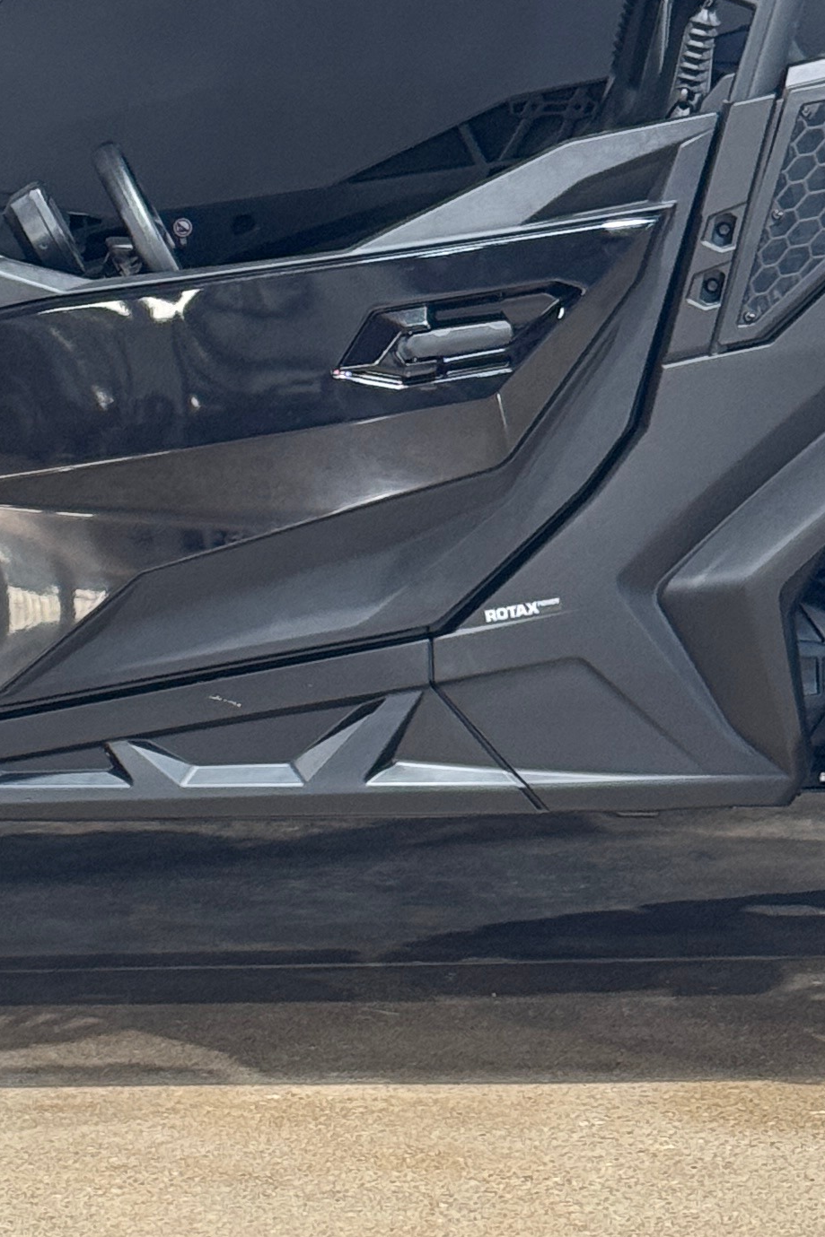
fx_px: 5020
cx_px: 364
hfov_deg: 9.4
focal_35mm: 146
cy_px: 179
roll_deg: +0.5
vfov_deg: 14.0
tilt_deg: -3.6
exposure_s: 1/60
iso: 200
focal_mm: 6.76
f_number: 1.78
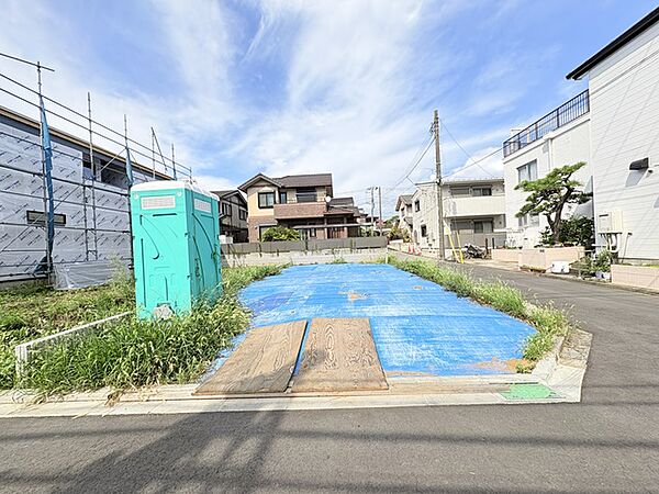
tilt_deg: +1.8
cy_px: 247
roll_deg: +3.8
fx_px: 267
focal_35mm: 14
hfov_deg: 102.1
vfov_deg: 85.7
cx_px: 330
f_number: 2.2
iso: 50
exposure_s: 1/1143
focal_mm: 2.22
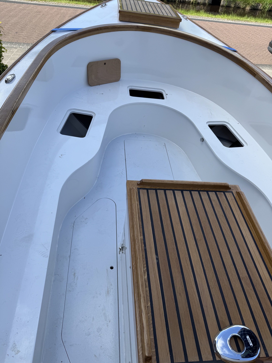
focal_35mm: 24
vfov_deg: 71.6
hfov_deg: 56.8
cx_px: 136
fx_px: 251
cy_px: 182
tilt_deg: -43.4
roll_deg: -6.6
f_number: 1.78
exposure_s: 1/2604
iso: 80
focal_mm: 6.76
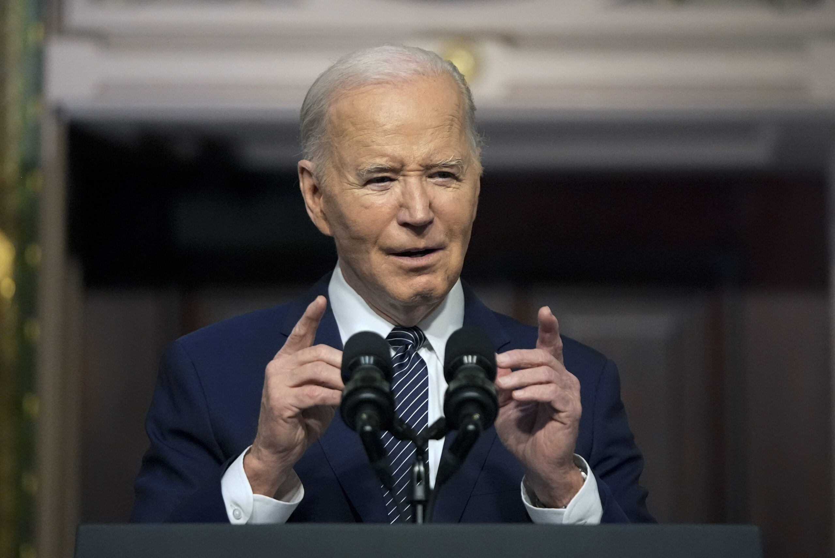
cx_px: 418
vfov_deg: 4.6
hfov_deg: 6.9
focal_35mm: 300
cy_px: 279
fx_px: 6964
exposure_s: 1/500
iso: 8000
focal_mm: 200
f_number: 2.8
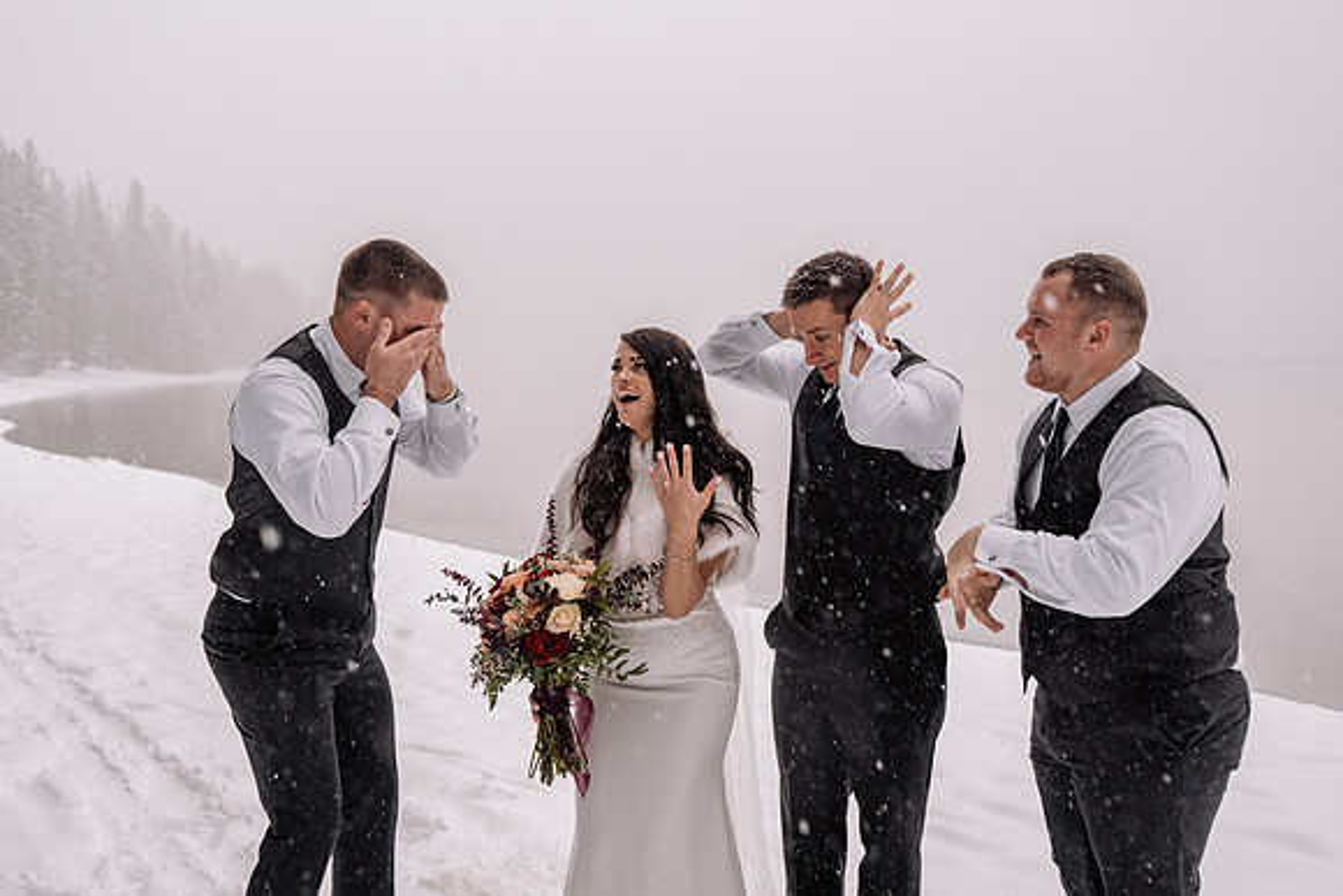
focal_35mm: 37
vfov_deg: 36.1
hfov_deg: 52.1
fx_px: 1373
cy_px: 437
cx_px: 645
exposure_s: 1/250
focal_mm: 35
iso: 1250
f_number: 5
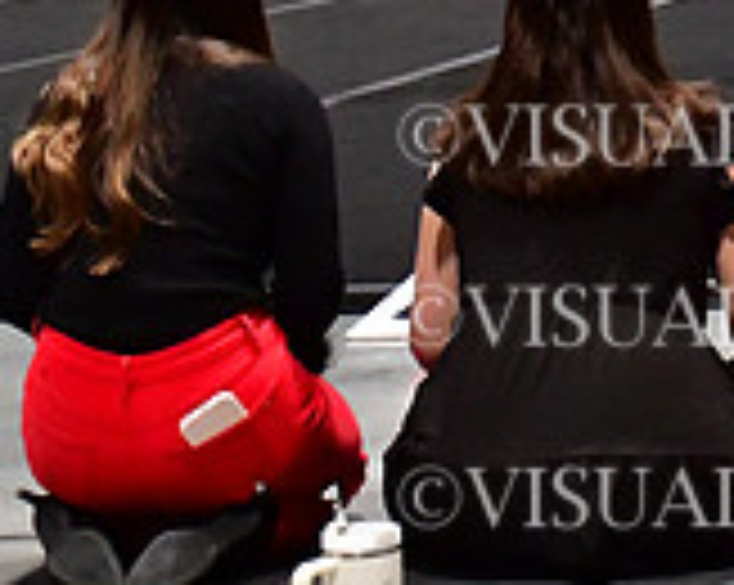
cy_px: -137
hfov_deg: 10.8
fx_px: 3775
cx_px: 1049
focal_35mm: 174
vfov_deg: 8.8
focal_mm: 35
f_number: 4.2
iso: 5000
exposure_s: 1/400
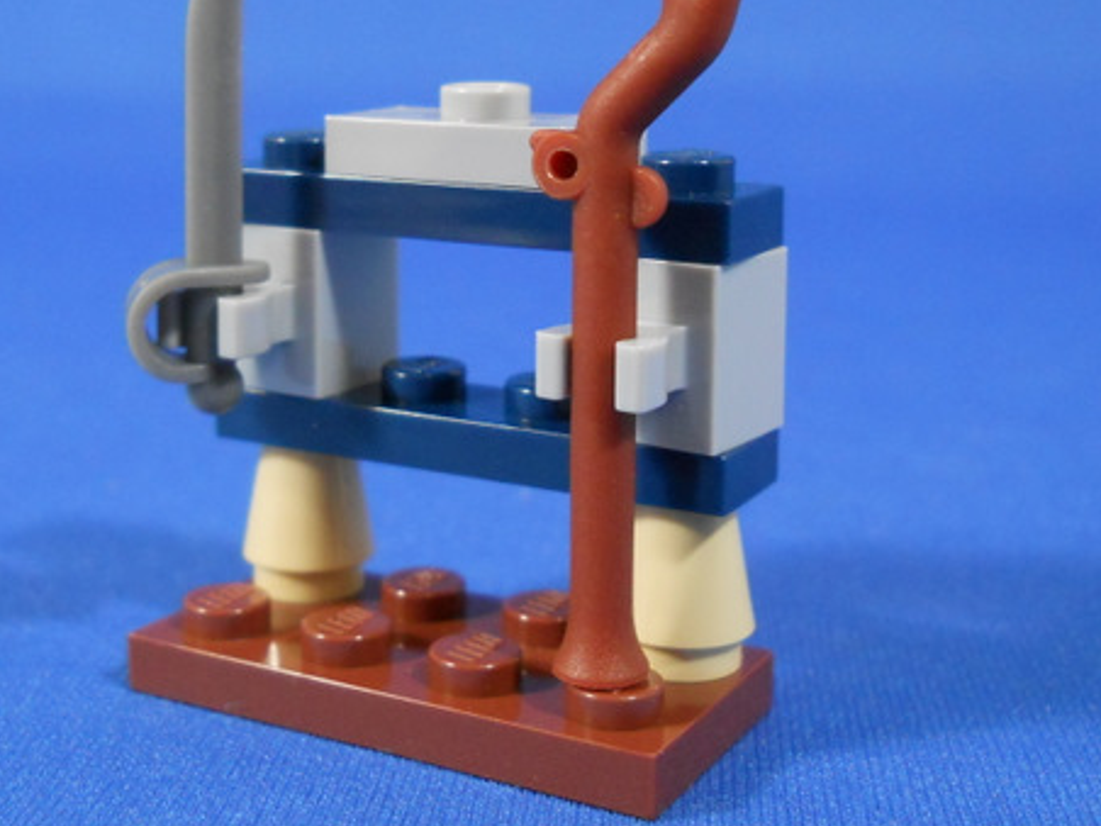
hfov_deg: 33.2
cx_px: 460
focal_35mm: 58
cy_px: 288
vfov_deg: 25.1
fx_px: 1845
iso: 400
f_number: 3.1
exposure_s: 1/25
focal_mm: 6.72
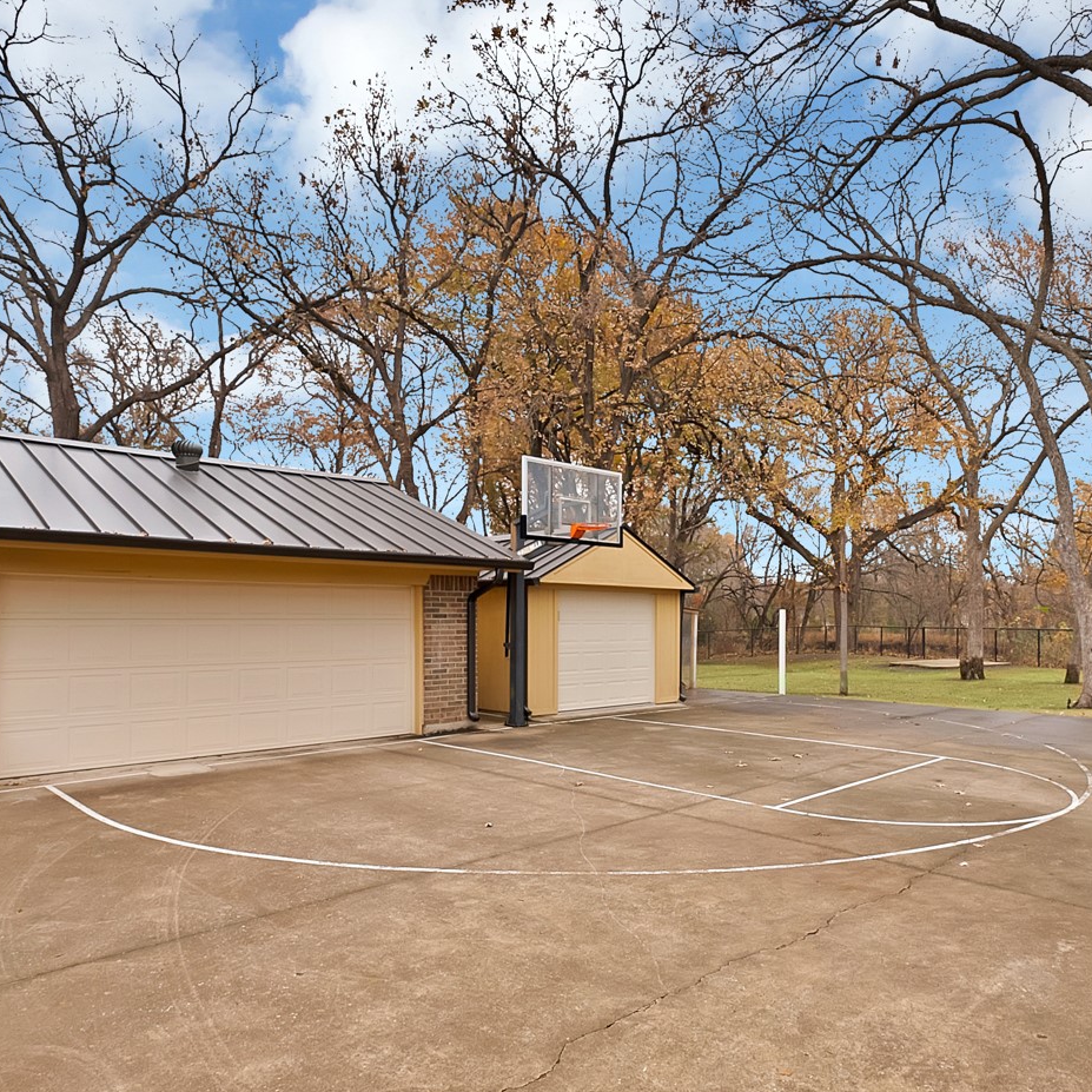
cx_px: 623
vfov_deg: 69.3
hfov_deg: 69.3
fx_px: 785
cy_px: 626
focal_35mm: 22
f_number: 10
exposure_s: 1/30
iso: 640
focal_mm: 12
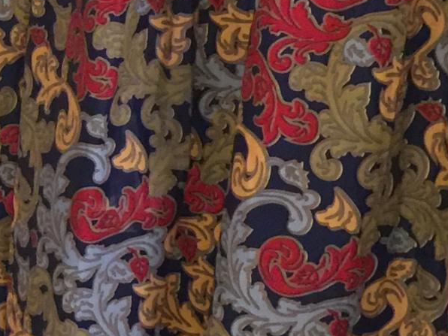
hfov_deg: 12.3
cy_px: 101
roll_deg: -0.2
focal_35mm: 146
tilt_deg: -17.6
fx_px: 1890
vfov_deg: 10.1
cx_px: -389
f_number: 2.2
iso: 100
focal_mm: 4.15
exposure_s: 1/10
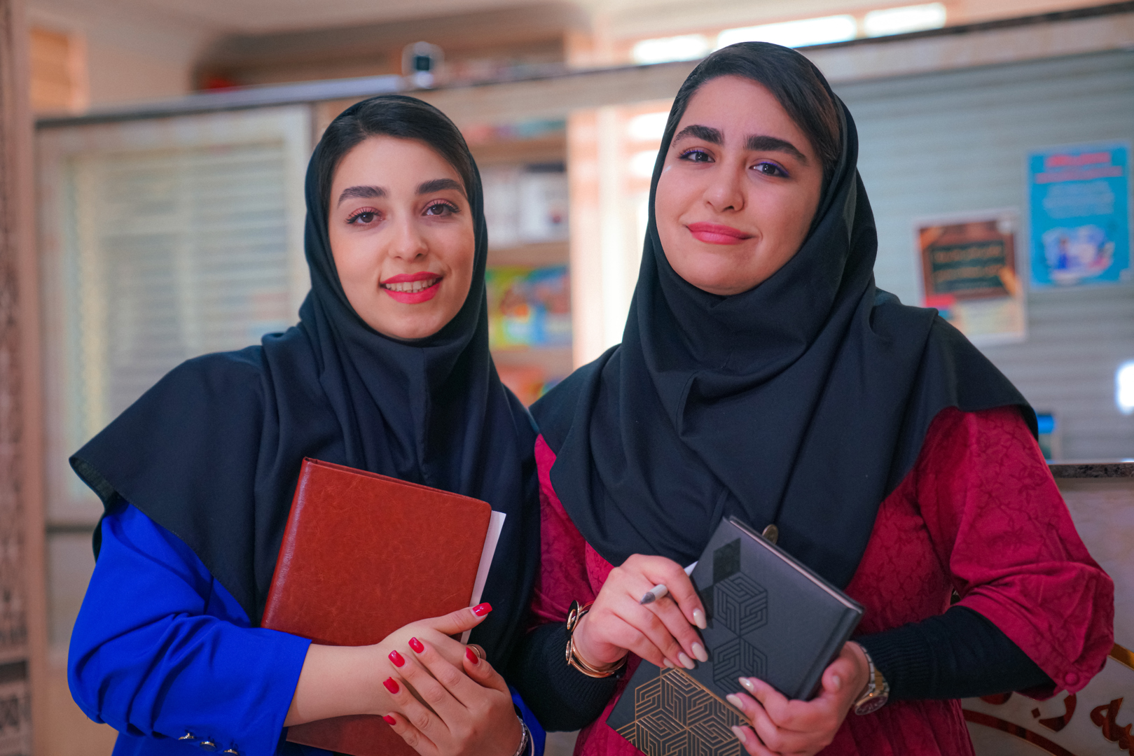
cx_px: 567
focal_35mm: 70
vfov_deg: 19.5
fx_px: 2205
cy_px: 378
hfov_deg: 28.8
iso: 1000
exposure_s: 1/320
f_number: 2.8
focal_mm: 70
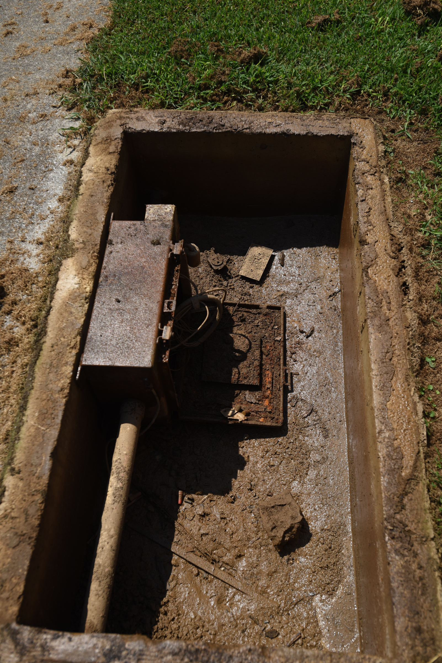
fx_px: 589
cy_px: 332
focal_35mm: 32
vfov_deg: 58.7
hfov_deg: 41.1
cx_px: 221
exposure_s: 1/2000
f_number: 3.5
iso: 125
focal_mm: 32
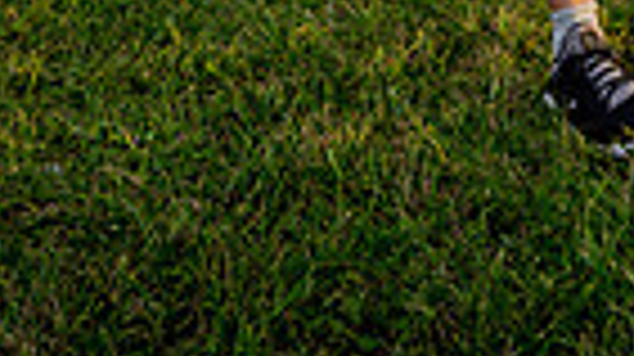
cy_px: -644
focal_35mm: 107
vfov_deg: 9.4
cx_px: 540
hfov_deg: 19.7
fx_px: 1797
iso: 100
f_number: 4
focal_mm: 32
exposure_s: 1/250
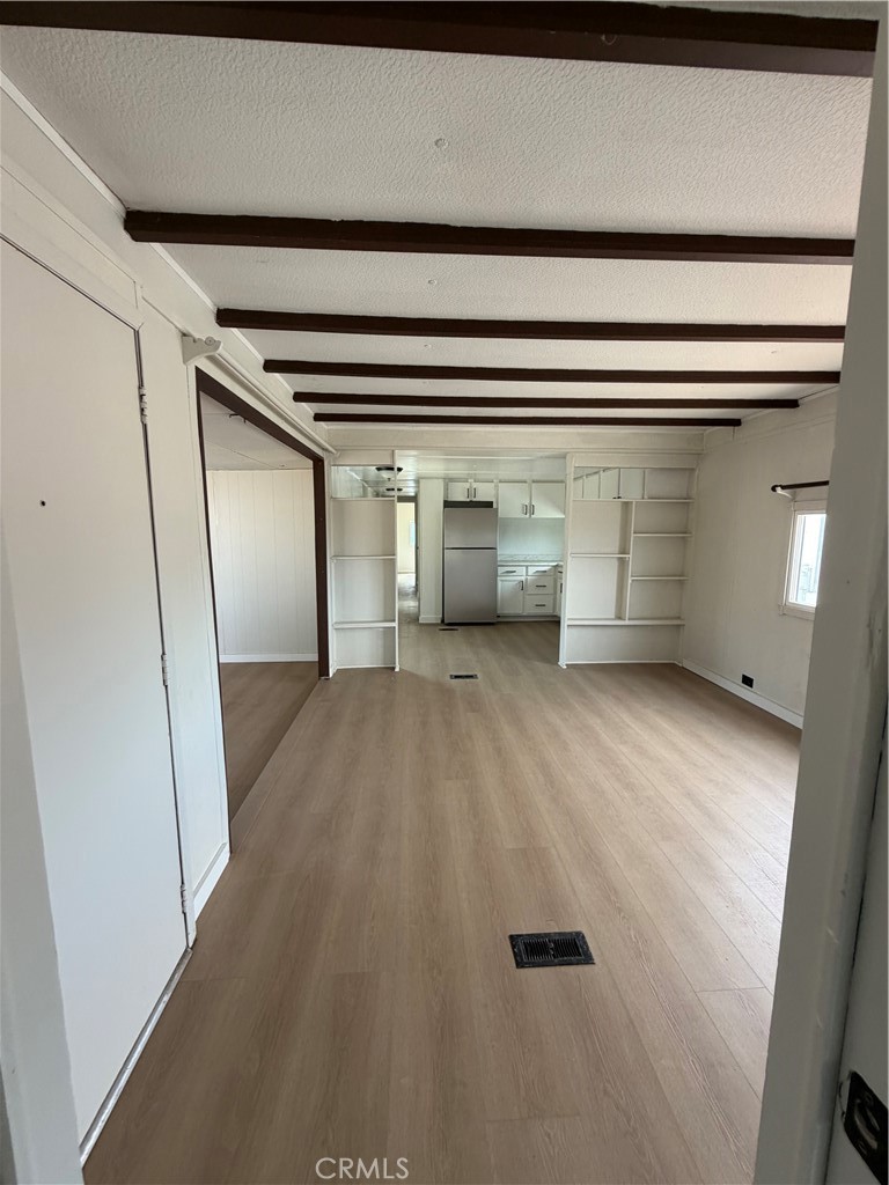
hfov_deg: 85.7
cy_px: 592
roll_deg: -0.3
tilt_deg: -9.0
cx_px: 444
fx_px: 479
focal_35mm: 14
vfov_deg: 102.1
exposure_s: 1/121
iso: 160
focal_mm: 2.22
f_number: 2.2
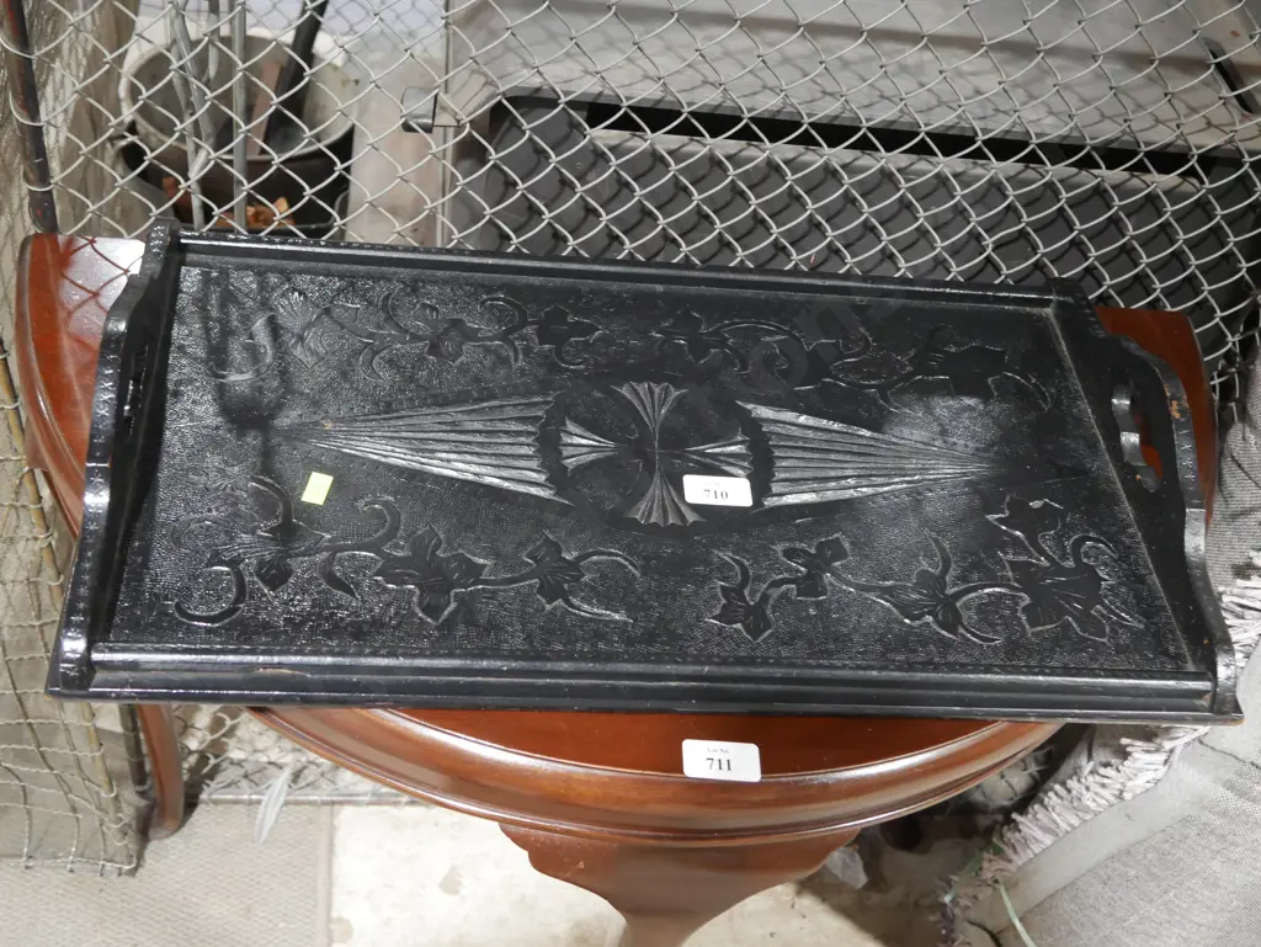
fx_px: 1458
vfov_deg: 36.0
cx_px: 630
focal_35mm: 40
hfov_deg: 46.8
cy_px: 474
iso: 1600
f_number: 4.5
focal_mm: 20
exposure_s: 1/60
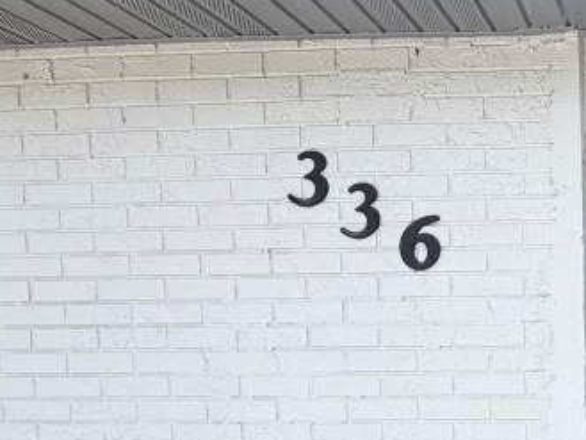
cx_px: 668
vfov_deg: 37.7
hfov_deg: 41.1
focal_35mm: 34
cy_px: 431
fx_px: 576
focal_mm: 2.22
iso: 40
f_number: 2.2
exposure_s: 1/506
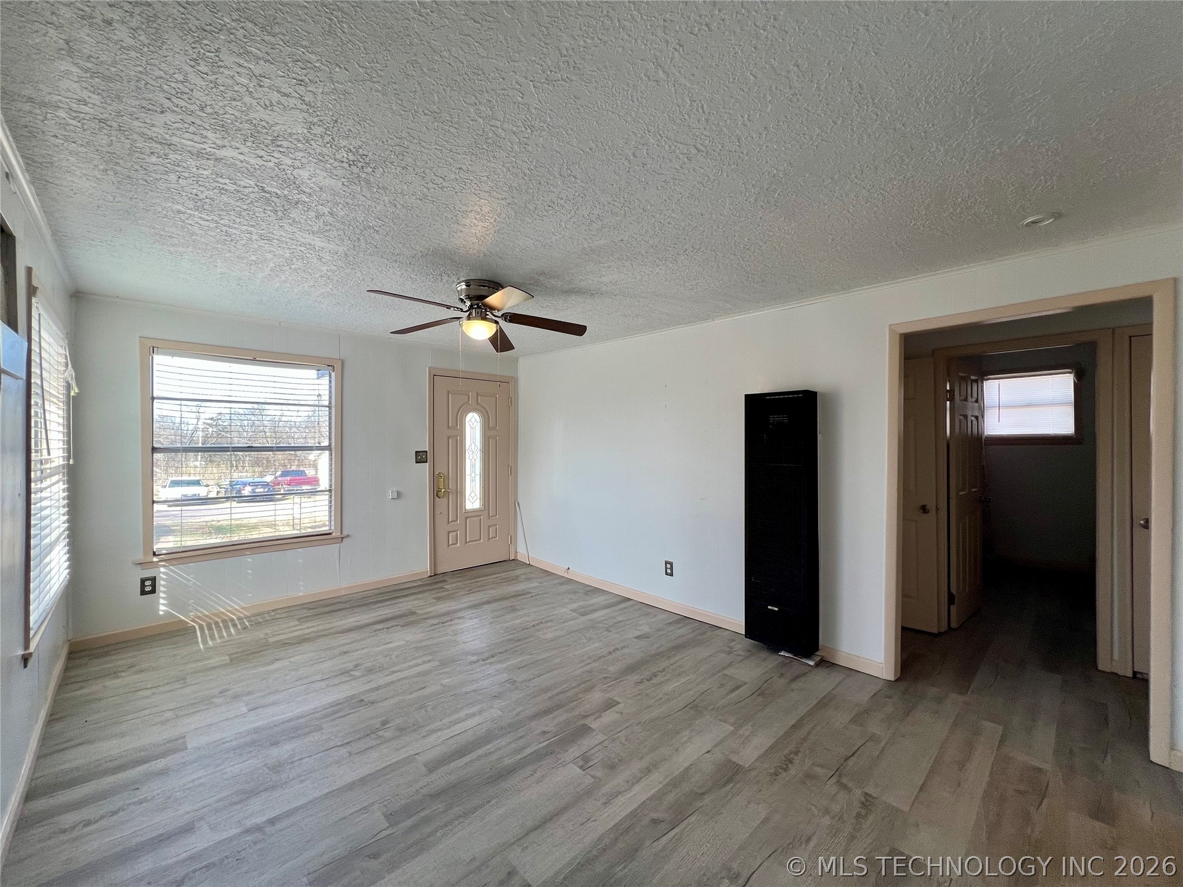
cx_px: 592
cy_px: 444
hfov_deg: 106.2
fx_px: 444
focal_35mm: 13
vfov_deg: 89.9
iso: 100
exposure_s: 1/120
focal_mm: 1.57
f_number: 1.8
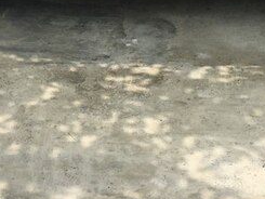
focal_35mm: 78
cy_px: -59
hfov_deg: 25.0
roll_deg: +1.8
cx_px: 115
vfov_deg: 17.7
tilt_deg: -14.3
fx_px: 597
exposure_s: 1/651
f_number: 2.2
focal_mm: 4.15
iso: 25
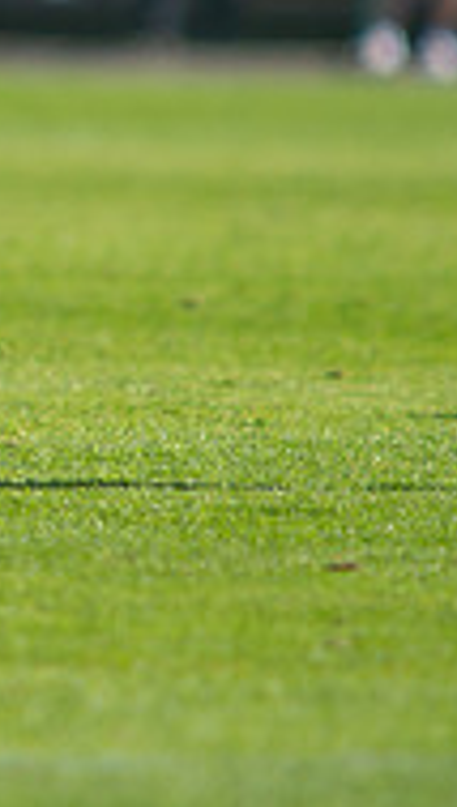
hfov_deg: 0.9
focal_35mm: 1347
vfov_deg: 1.6
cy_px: 0
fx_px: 28877
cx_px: -231
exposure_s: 1/1600
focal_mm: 420
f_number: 4
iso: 280
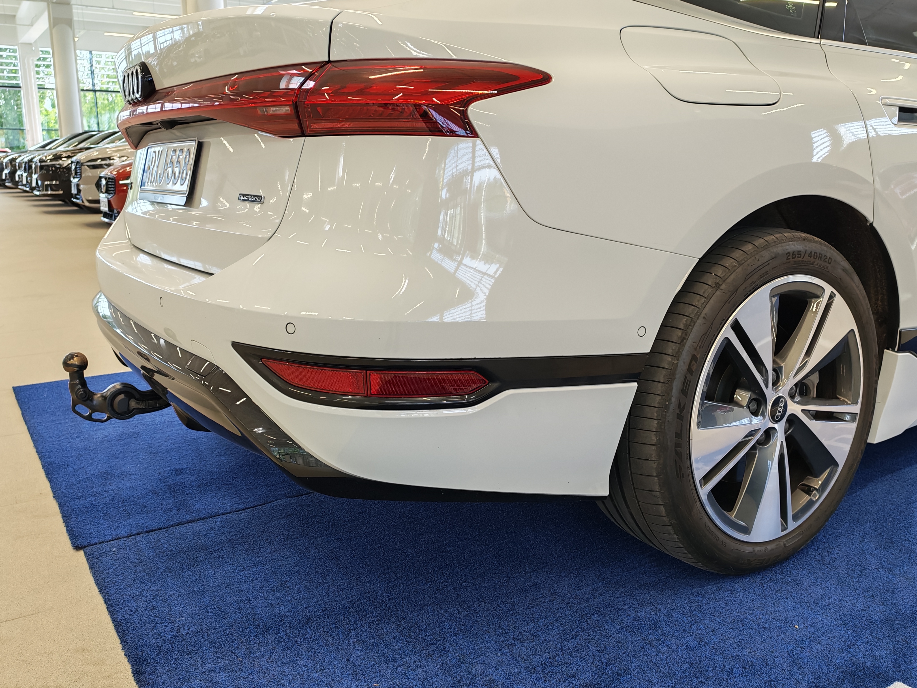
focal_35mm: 31
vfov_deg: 45.4
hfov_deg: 58.4
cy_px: 344
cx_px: 458
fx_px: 821
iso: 267
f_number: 1.9
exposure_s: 1/100
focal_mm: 6.12
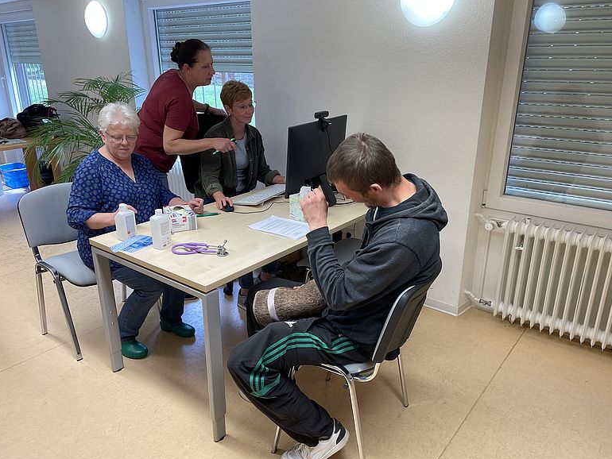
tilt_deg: -20.5
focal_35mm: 27
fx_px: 478
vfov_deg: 51.4
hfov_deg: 65.3
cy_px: 237
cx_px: 312
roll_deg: +0.0
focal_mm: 4.2
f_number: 1.6
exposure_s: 1/100
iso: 64
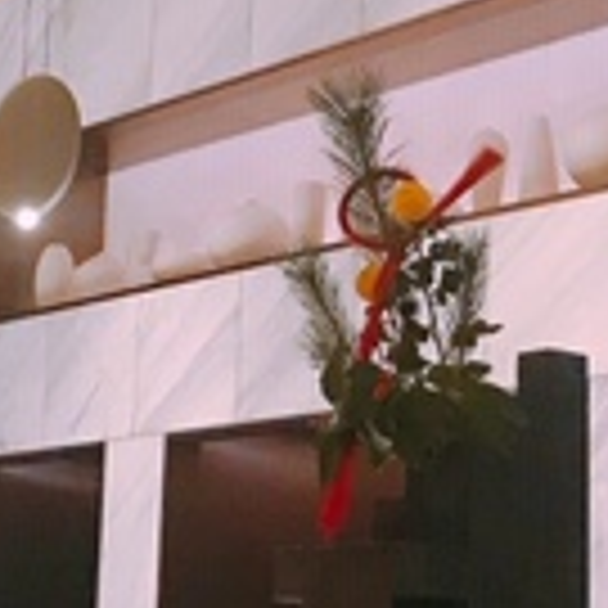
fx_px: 2325
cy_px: 194
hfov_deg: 14.9
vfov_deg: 14.9
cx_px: 333
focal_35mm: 117
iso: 100
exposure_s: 1/5
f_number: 1.8
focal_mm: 3.99
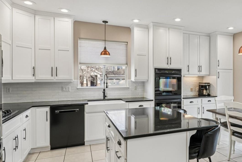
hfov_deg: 70.1
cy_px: 77
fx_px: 166
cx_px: 161
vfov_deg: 51.7
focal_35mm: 25
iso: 250
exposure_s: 1/30
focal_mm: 11
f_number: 8
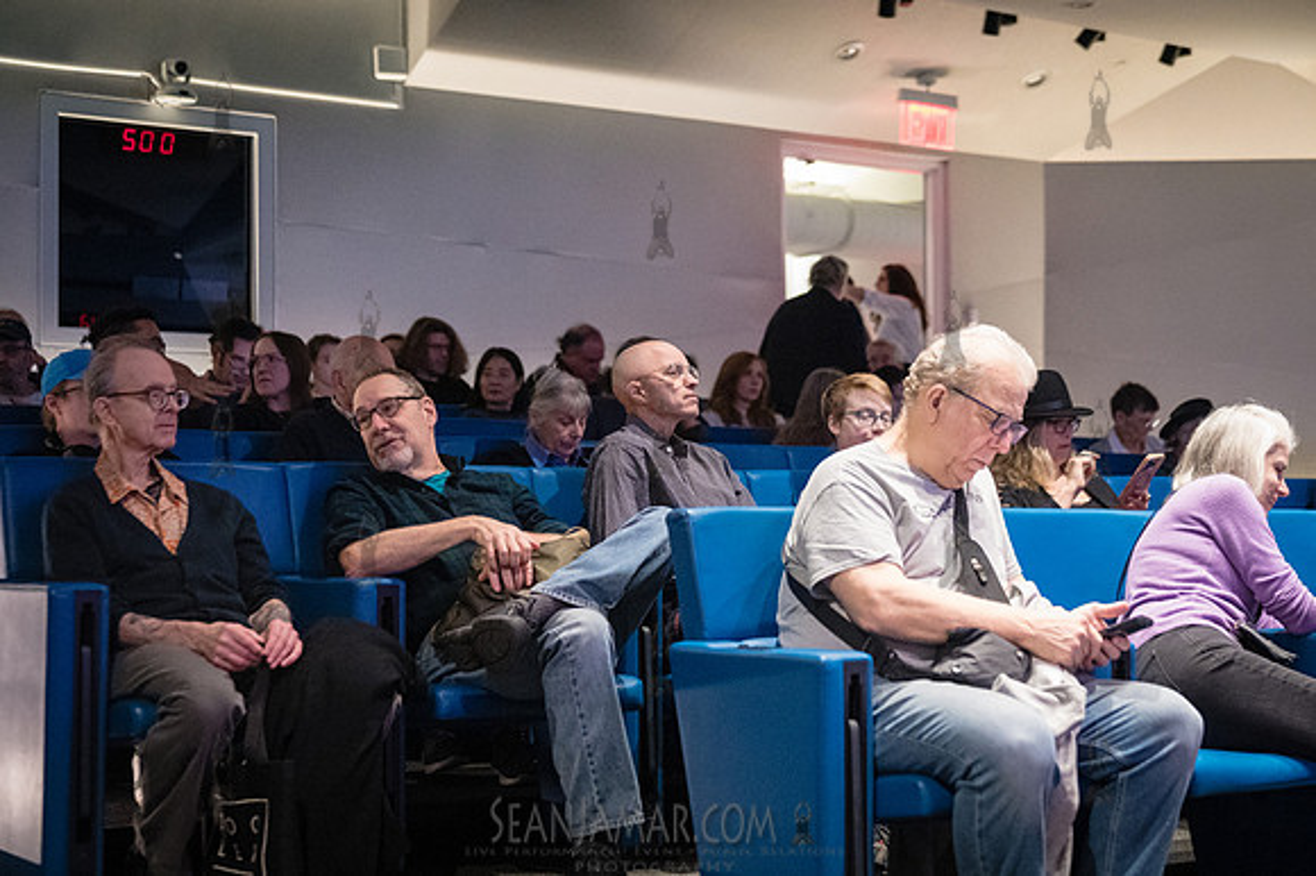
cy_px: 439
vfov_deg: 23.8
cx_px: 677
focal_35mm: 57
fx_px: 2076
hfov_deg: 35.2
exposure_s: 1/160
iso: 12800
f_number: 2.8
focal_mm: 54
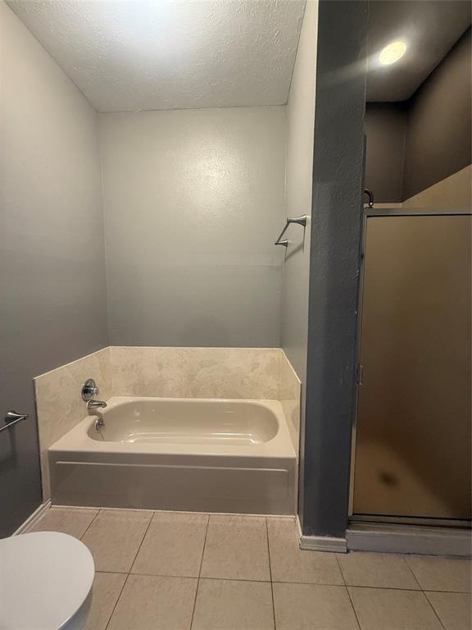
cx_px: 236
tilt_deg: -5.5
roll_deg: -0.5
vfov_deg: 102.1
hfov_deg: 85.7
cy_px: 315
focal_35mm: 14
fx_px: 255
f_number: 2.2
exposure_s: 1/60
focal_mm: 2.22
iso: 500
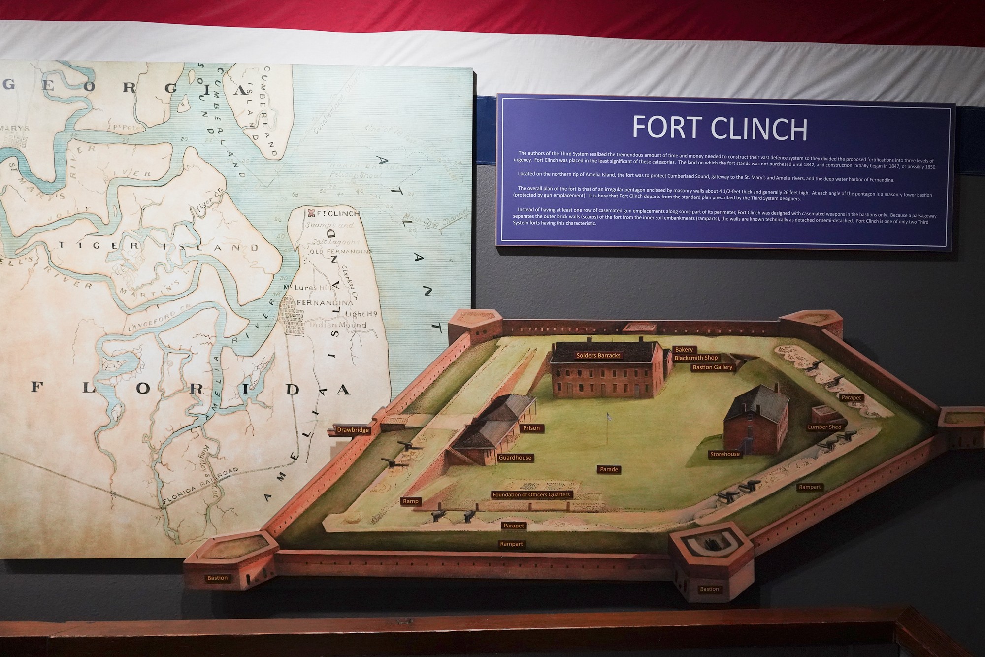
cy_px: 328
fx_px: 766
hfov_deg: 65.5
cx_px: 492
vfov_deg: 46.4
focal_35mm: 28
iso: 5000
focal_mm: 28
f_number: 5.6
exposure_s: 1/80
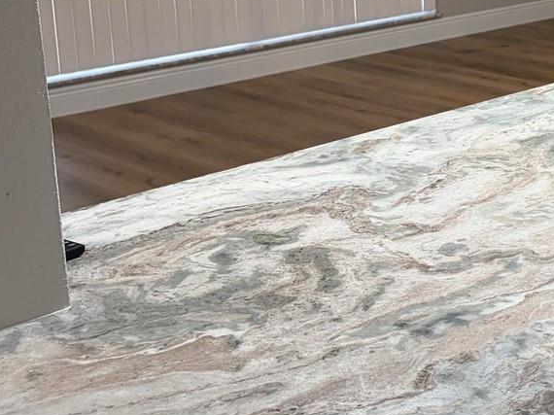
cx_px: 727
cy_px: 32
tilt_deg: -10.8
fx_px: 1168
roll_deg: +0.1
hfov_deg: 23.5
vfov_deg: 19.7
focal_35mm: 73
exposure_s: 1/120
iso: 160
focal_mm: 5.96
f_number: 1.6
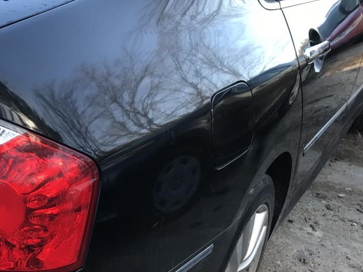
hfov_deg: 31.7
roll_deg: -5.0
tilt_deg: -28.5
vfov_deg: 25.5
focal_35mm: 57
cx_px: 18
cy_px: 185
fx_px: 598
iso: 20
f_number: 1.8
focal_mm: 3.99
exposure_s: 1/123
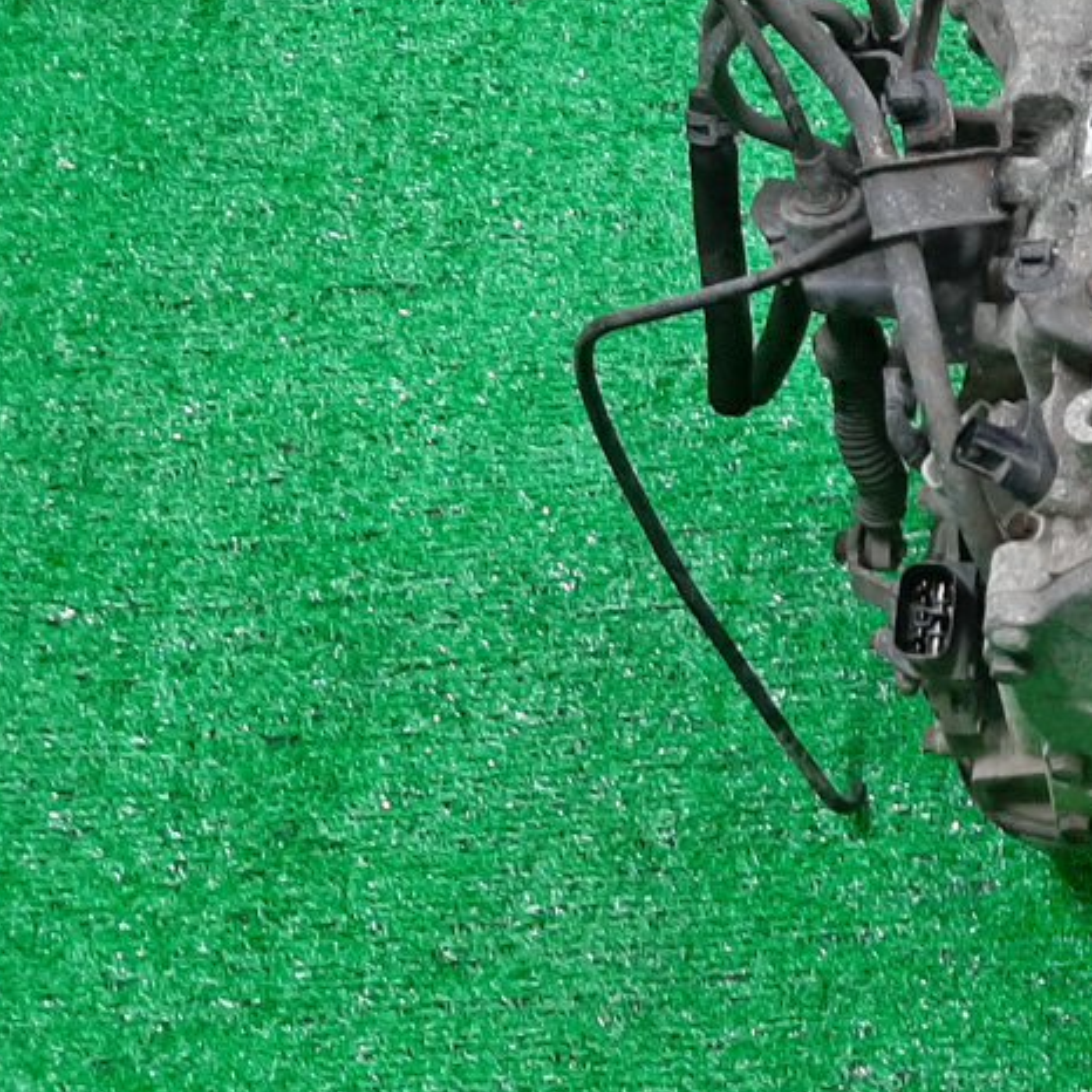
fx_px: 2534
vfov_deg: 24.2
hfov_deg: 21.7
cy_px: 370
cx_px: 1465
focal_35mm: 71
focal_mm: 3.93
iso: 104
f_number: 1.7
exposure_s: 1/50
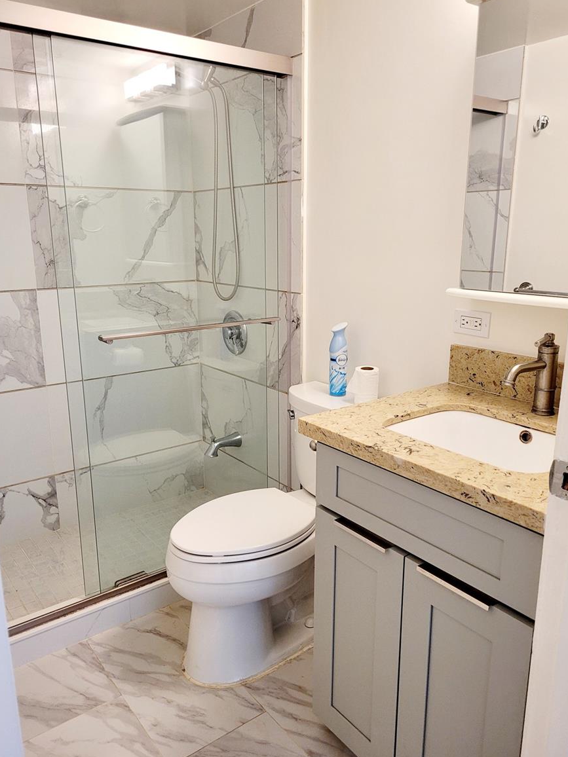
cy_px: 377
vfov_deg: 65.3
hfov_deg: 51.4
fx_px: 591
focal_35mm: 27
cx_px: 278
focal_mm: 5.4
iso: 200
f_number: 1.8
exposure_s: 1/60.2
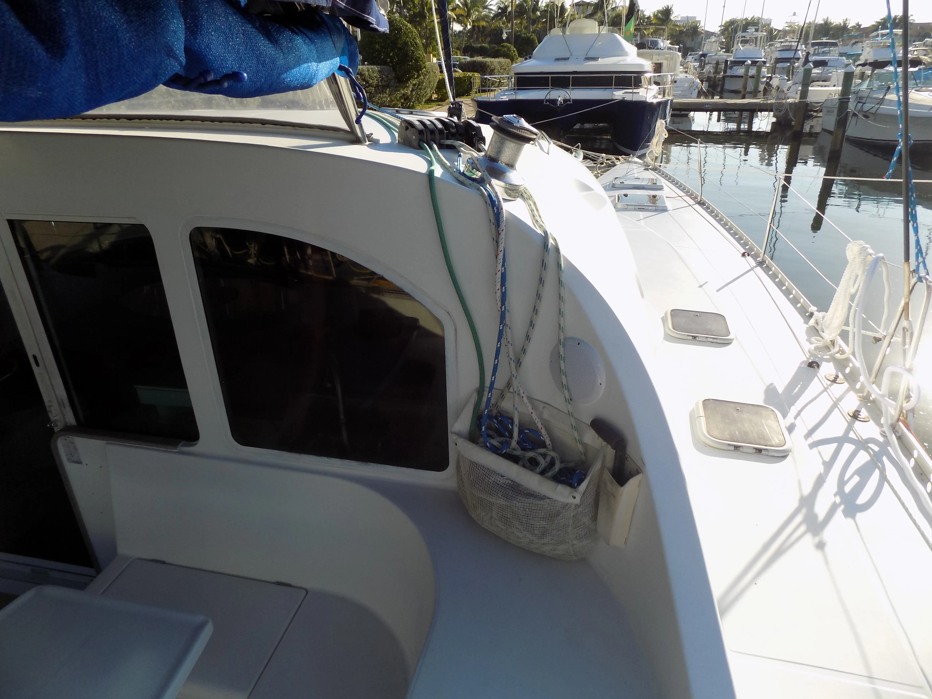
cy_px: 350
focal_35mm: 23
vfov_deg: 58.9
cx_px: 466
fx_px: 619
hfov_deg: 73.9
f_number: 3.1
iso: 80
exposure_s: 1/800
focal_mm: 4
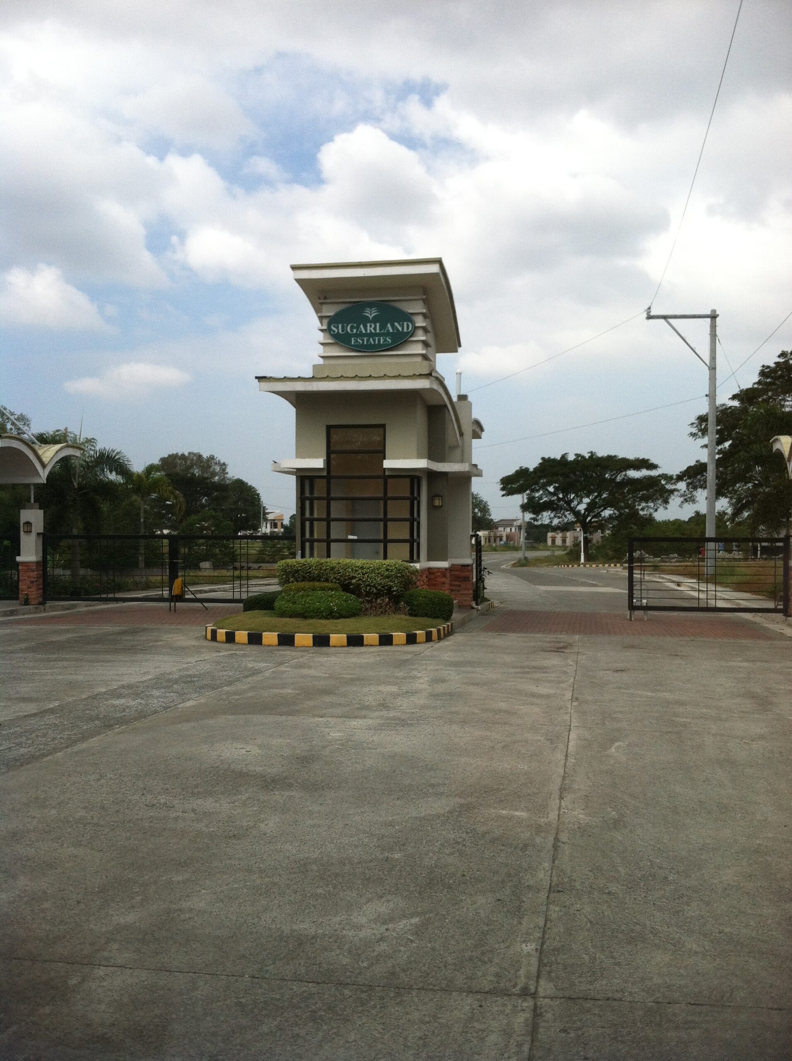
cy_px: 530
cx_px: 396
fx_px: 1071
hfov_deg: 40.6
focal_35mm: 35
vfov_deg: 52.7
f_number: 2.8
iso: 80
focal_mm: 3.85
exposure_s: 1/1154
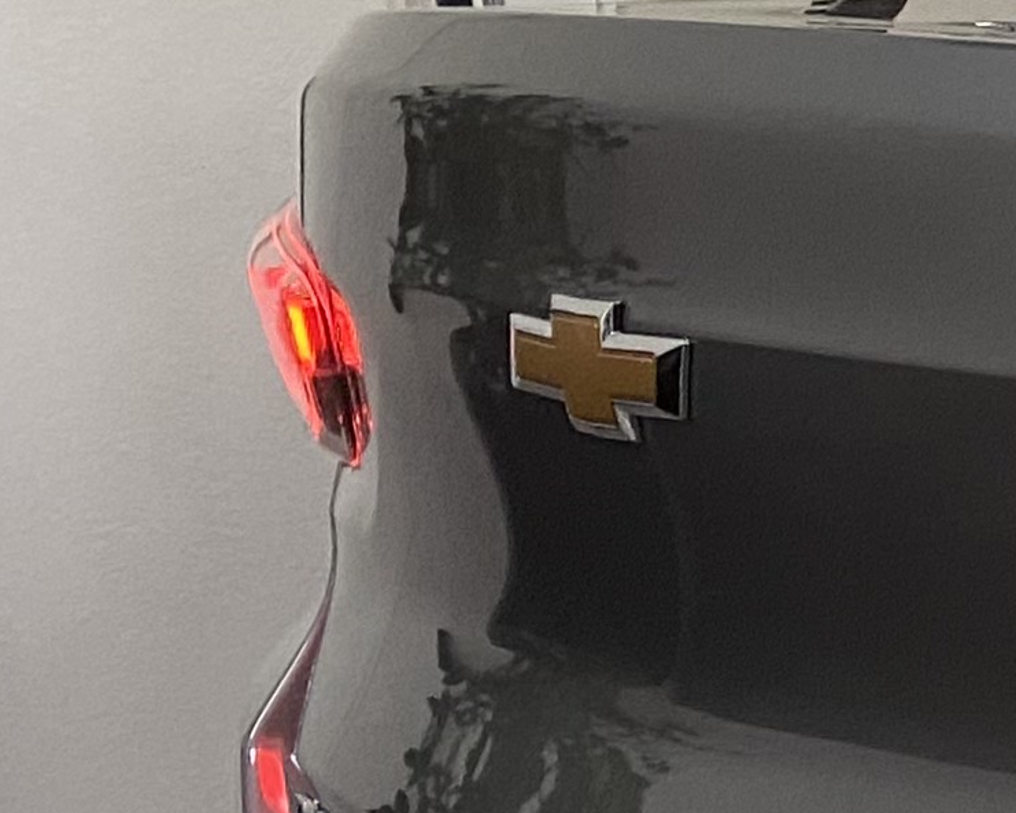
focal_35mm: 138
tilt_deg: -13.3
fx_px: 4150
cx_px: 2763
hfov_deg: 10.8
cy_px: 1152
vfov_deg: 10.8
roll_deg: -2.0
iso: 125
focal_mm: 4.25
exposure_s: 1/60
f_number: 1.8
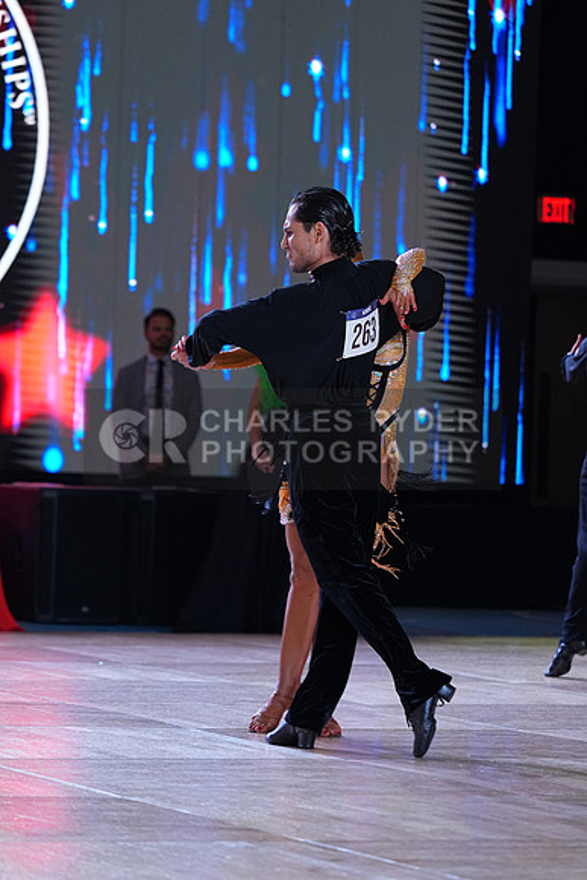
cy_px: 440
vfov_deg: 12.5
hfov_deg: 8.4
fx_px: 4008
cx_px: 294
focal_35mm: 164
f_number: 4
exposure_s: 1/400
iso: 1000
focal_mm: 164
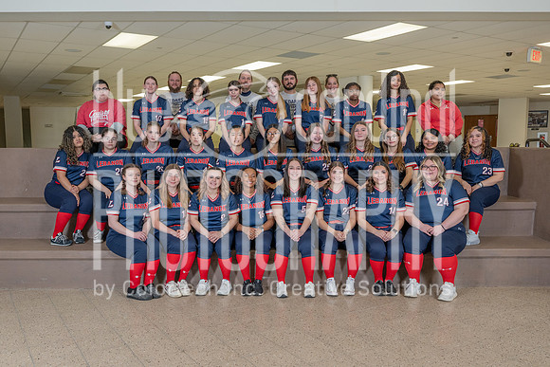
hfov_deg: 57.3
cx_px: 252
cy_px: 201
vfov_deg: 40.1
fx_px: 503
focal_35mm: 33
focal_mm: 28.5
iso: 1000
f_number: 5
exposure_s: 1/200
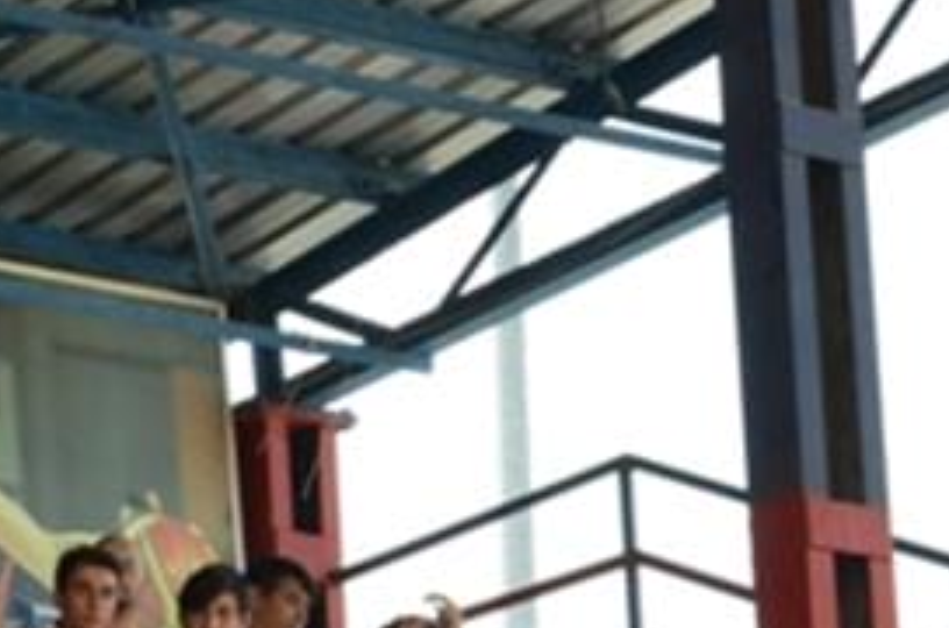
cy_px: 907
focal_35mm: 331
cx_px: -28
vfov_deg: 4.1
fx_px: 8718
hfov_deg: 6.2
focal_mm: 75
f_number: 10
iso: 1000
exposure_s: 1/400
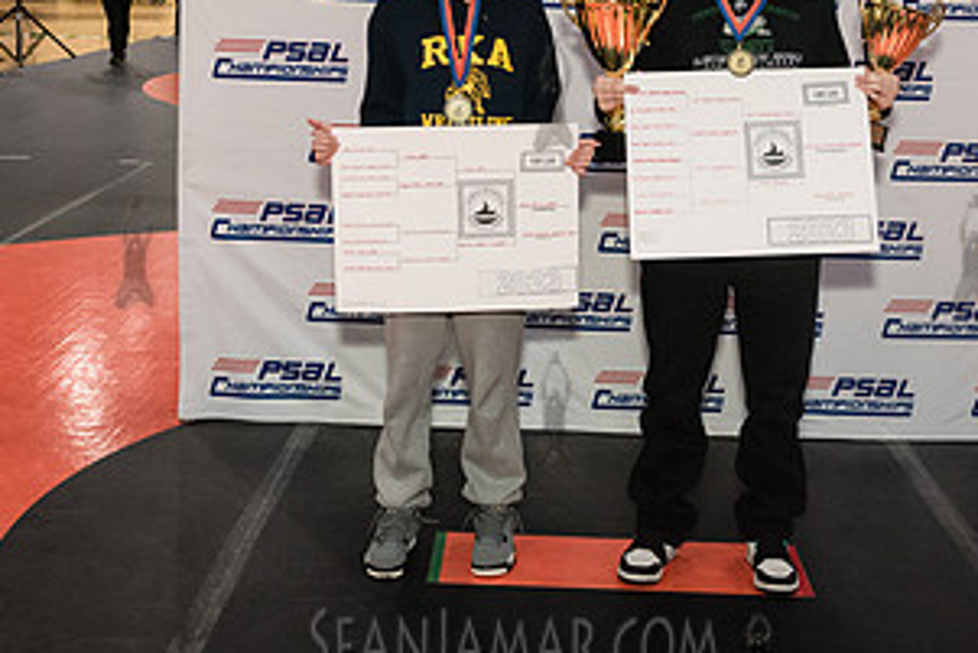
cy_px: 93
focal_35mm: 54
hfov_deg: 36.8
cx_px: 552
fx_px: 1468
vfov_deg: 24.5
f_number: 5
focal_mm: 28
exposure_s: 1/160
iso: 4000
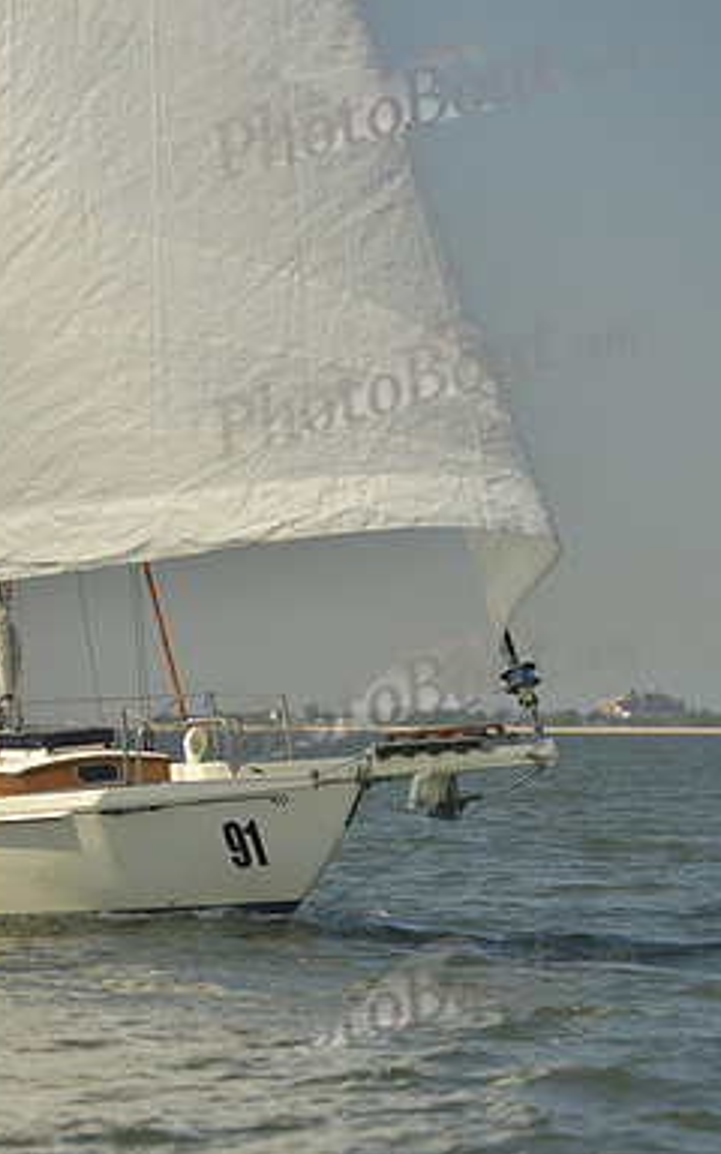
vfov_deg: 9.4
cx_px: 60
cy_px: 579
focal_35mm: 223
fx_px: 7011
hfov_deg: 5.9
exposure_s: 1/1000
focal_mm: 145
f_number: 5.6
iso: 200
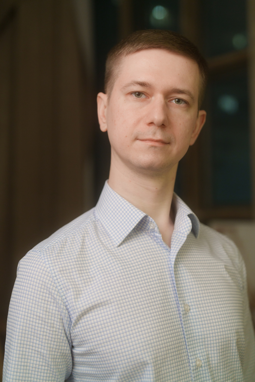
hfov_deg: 27.0
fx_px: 531
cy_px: 191
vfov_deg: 39.6
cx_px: 128
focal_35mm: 50
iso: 1000
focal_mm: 50
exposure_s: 1/200
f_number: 2.2
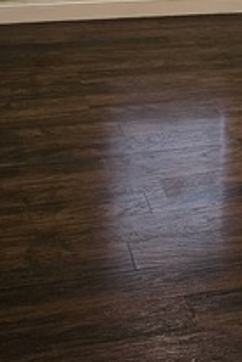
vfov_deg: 25.3
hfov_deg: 17.6
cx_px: 177
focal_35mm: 77
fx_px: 776
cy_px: 17
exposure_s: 1/120
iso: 1000
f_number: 1.8
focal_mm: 5.4
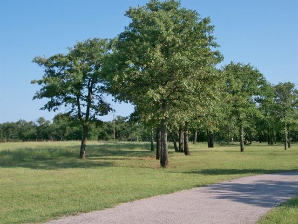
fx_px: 465
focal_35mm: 54
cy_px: 112
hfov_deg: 35.5
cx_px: 149
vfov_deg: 27.0
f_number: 4
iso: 80
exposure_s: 1/640
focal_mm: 9.7
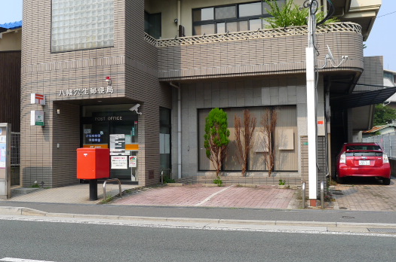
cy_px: 128
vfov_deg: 34.1
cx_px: 168
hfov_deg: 49.5
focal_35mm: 39
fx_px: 428
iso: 80
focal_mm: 6.8
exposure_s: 1/500
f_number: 4
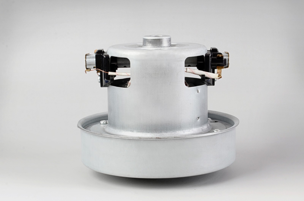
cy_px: 100
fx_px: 632
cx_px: 152
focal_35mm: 75
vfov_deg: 18.1
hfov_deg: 27.0
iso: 200
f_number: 18
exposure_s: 1/80
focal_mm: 50
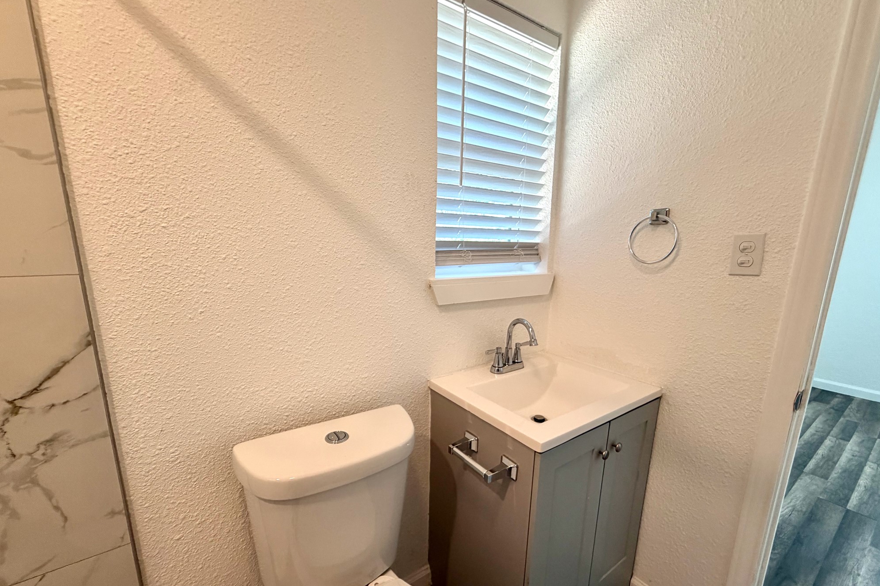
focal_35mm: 15
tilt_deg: -11.9
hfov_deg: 100.4
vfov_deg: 77.1
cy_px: 319
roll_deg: -0.2
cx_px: 439
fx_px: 367
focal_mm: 2.22
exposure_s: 1/120
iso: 160
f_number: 2.2
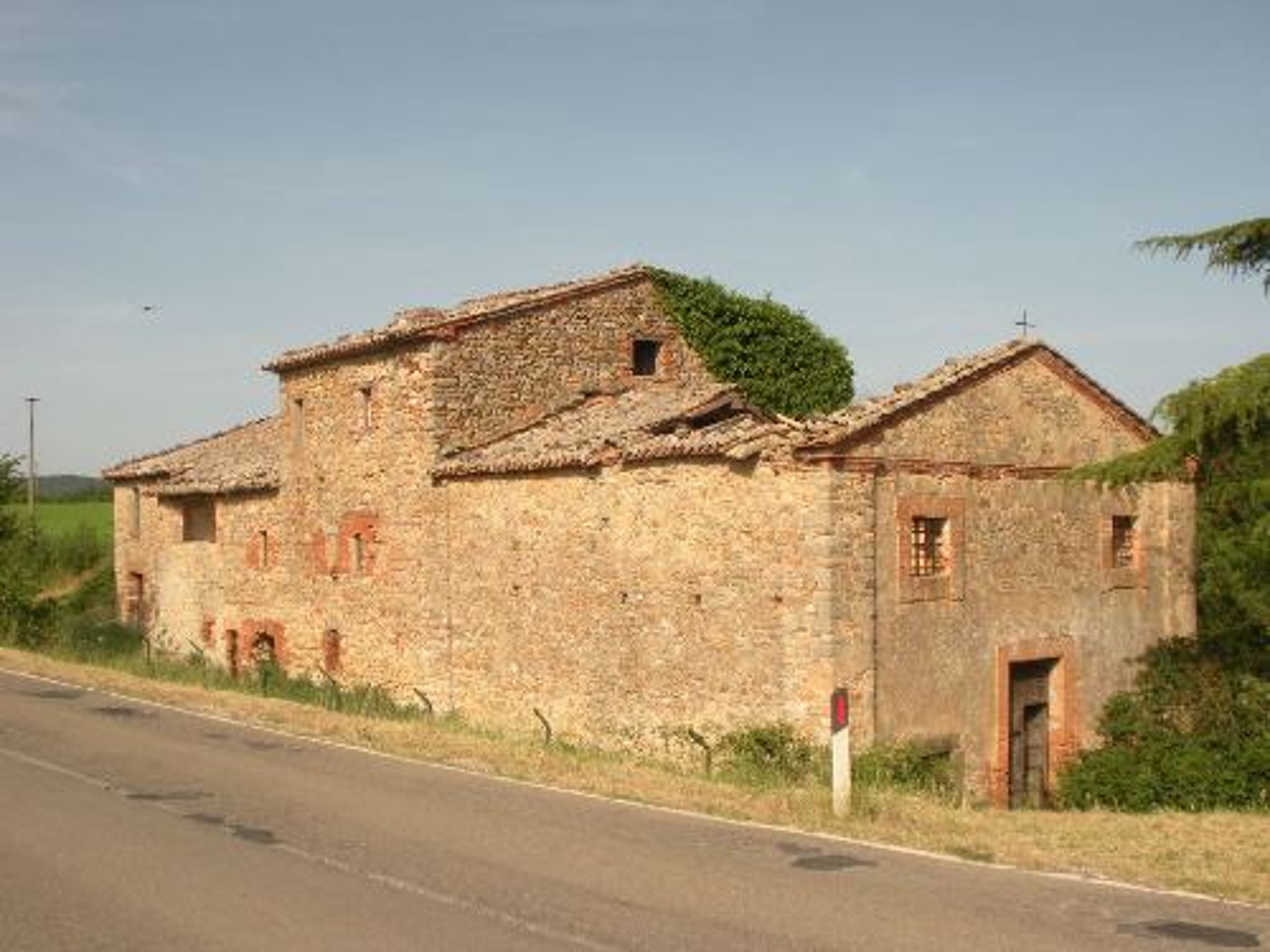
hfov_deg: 42.9
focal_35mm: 44
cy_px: 476
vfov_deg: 32.9
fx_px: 1614
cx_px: 635
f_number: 4
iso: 64
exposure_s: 1/444
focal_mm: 7.7
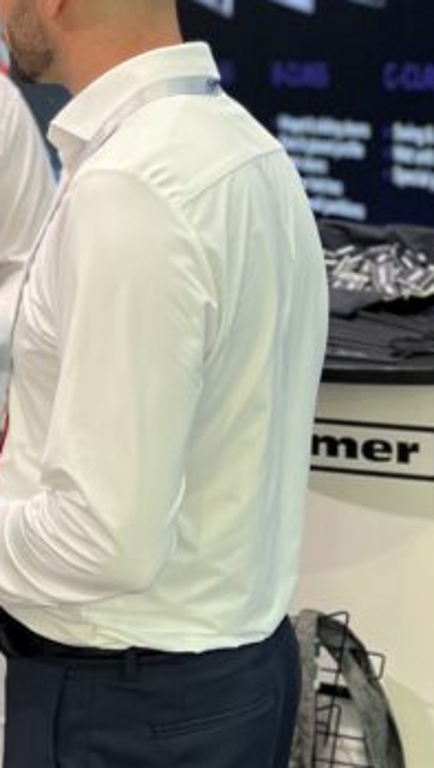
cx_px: -203
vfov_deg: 25.1
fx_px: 1694
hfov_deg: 13.8
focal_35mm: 83
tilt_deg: -2.1
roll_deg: +1.0
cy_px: 136
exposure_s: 1/100
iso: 50
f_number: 1.5
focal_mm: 5.7
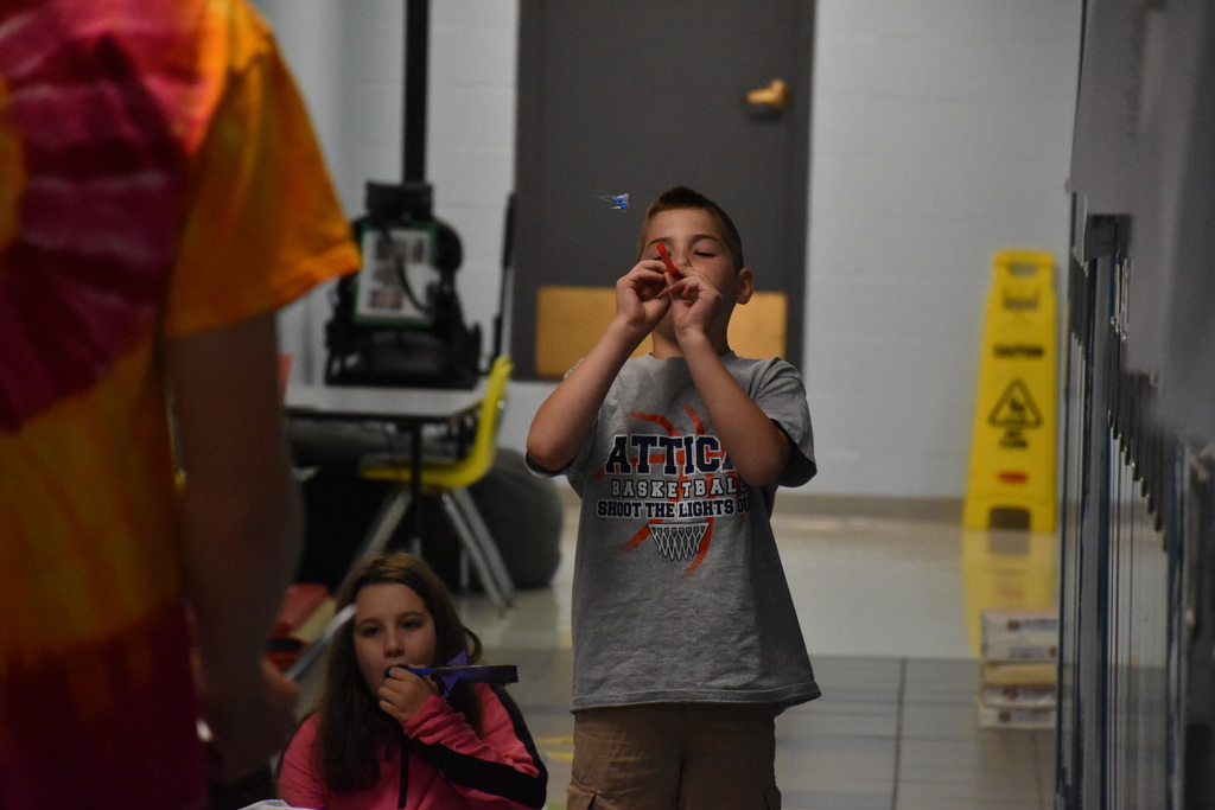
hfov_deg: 9.8
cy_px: 405
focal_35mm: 210
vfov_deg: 6.5
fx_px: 7088
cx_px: 608
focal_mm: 140
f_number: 5.6
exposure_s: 1/320
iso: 5000
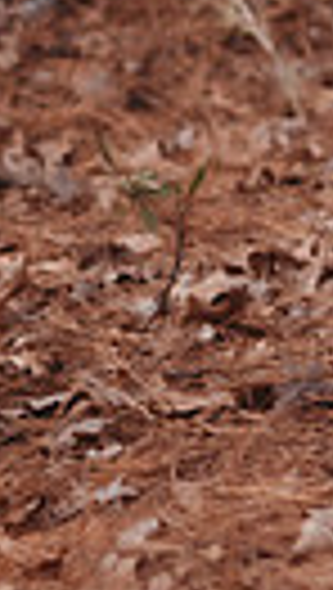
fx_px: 6932
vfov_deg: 4.9
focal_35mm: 443
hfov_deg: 2.7
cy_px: 115
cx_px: -726
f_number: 2.8
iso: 400
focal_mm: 85
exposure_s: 1/160
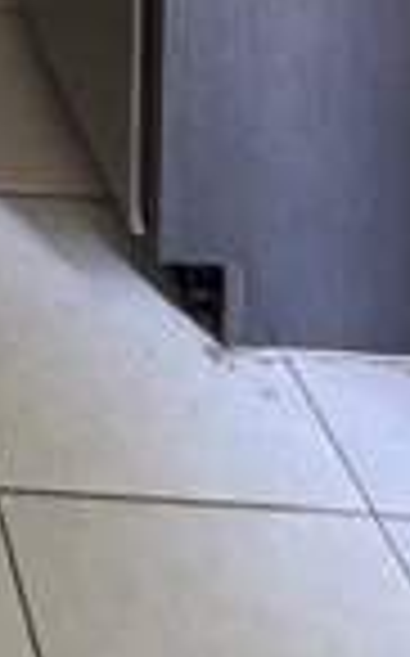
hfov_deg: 15.7
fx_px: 1164
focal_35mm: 65
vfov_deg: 18.3
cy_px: -702
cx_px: -415
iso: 320
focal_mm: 2.22
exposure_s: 1/95
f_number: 2.2
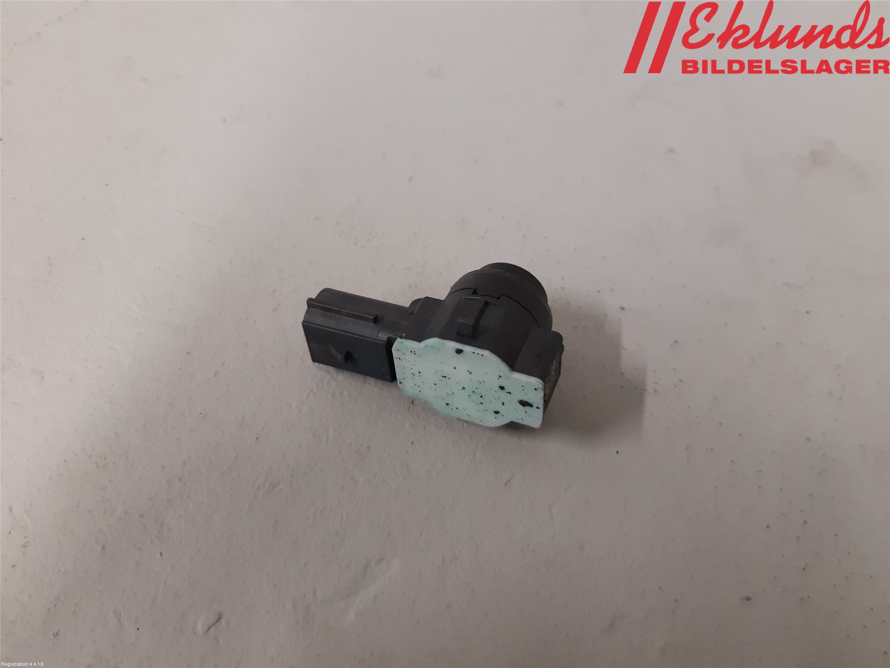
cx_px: 445
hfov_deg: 67.3
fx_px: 668
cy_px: 334
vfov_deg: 53.1
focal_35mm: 26
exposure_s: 1/50
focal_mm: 3.93
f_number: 1.7
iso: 200
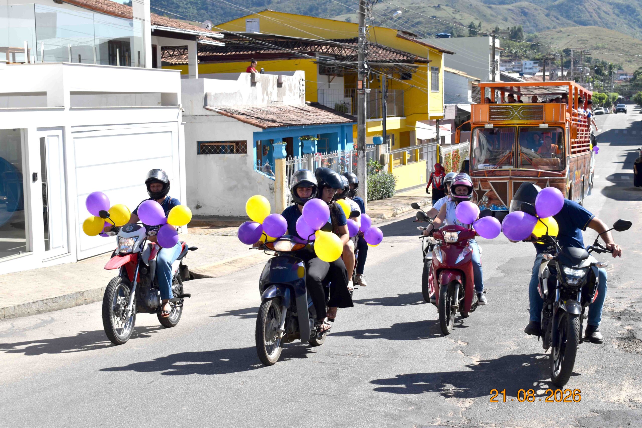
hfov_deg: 33.4
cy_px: 214
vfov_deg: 22.6
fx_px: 1070
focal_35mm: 60
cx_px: 321
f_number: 9
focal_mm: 40
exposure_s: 1/320
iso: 100
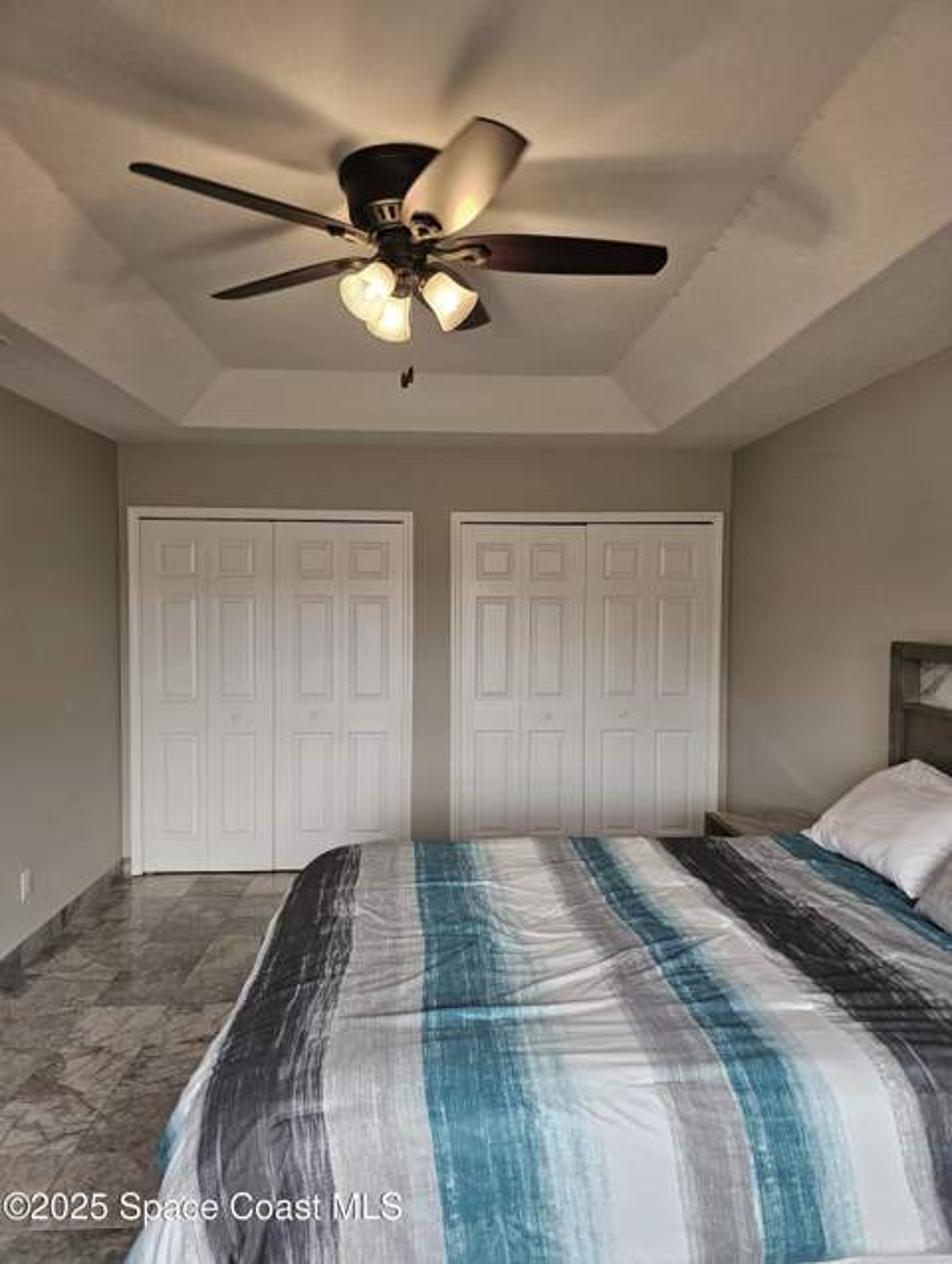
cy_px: 632
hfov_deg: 59.0
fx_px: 841
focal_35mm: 23
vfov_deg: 73.8
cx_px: 476
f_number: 1.7
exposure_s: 1/120
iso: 125
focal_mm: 6.3
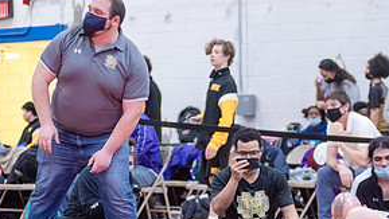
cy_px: 206
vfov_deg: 6.6
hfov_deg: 11.6
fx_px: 1909
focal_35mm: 185
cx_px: 338
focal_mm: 80
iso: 4000
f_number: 3.5
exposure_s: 1/250
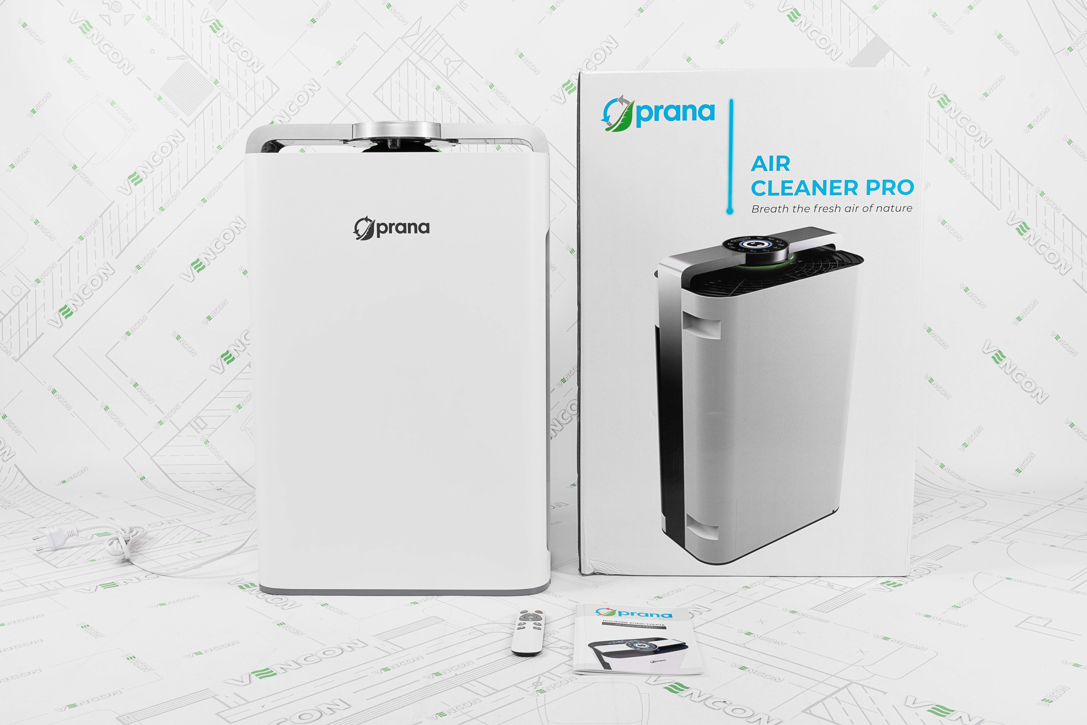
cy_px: 362
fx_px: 1027
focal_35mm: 34
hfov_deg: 55.8
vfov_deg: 38.9
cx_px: 544
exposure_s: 1/125
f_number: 13
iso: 100
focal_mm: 34
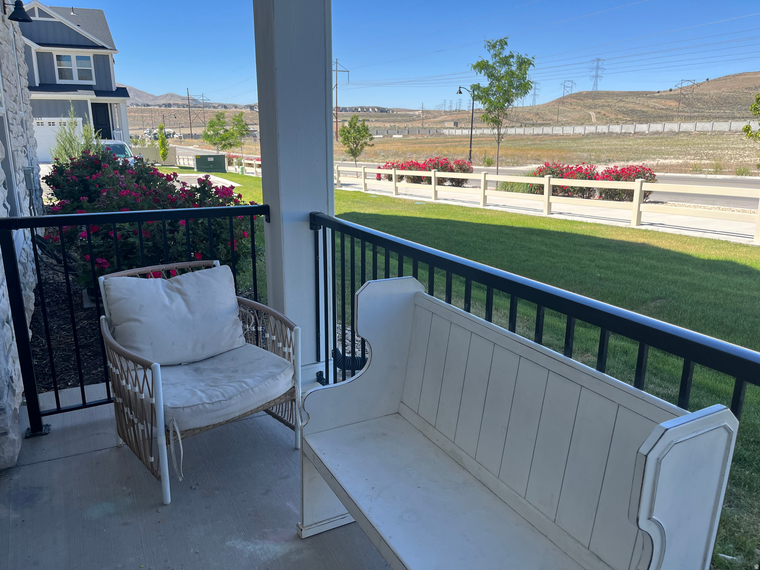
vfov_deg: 53.1
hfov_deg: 67.3
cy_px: 285
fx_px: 571
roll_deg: -0.7
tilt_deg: -16.4
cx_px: 380
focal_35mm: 26
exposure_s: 1/1294
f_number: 1.6
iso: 50
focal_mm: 5.1
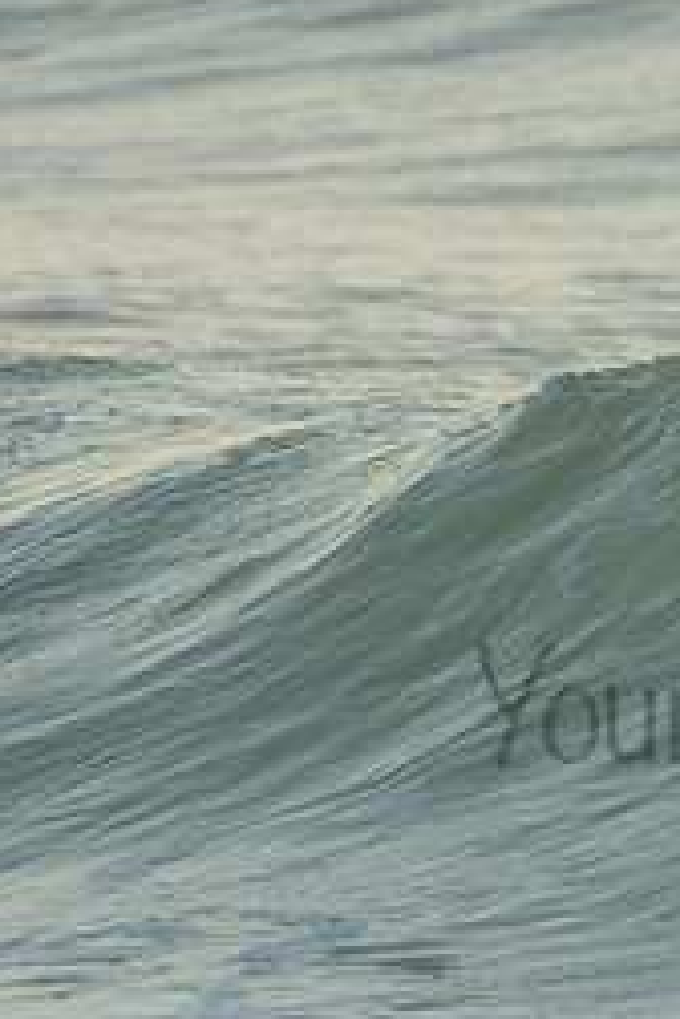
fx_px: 39210
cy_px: 669
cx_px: 895
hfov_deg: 1.0
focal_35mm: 1384
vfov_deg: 1.5
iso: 250
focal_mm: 400
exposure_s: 1/800
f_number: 5.6
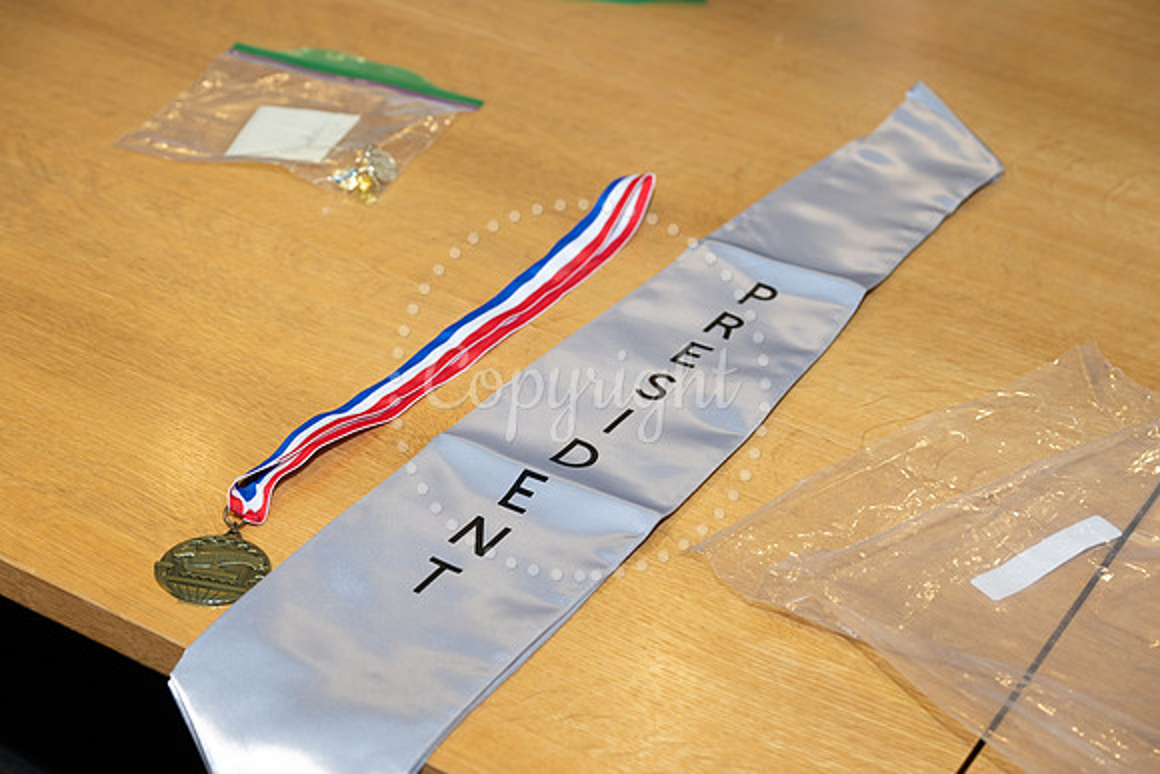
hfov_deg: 30.1
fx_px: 2159
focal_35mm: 67
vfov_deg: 20.3
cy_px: 387
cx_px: 580
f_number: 5.6
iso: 640
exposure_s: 1/80
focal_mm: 67
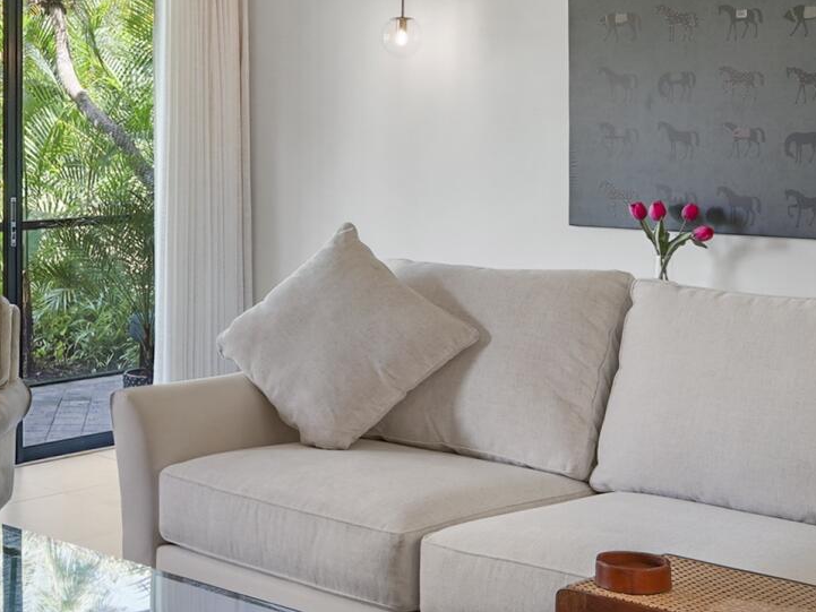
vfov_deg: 22.5
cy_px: 97
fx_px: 1509
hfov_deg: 28.7
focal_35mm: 64
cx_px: 40
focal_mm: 16
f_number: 6.3
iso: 100
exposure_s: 1.6
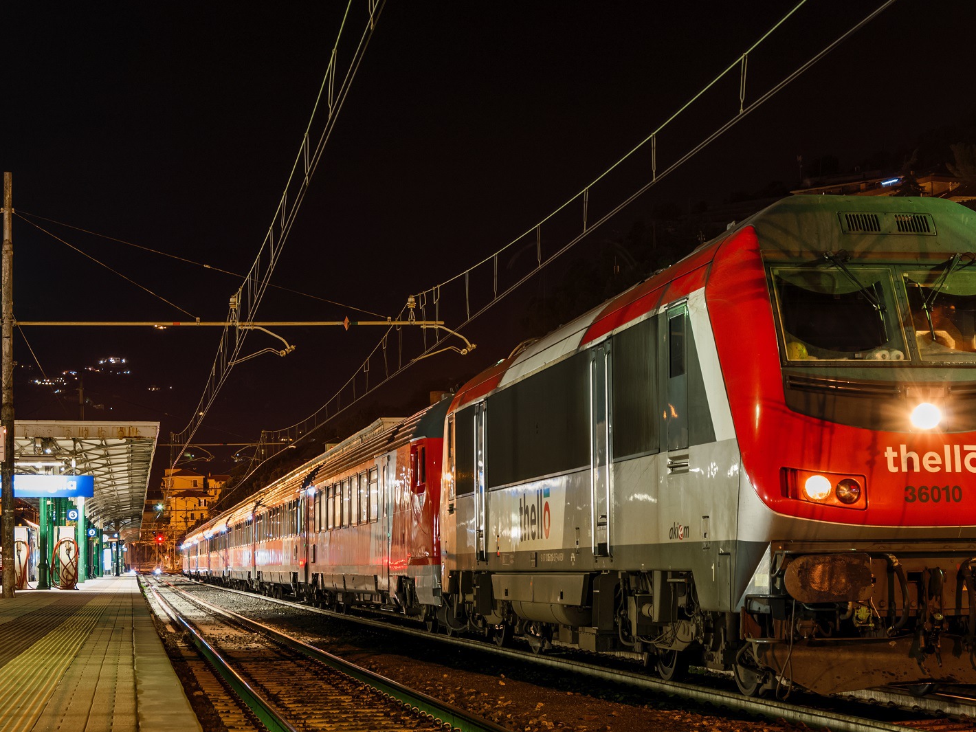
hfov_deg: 25.0
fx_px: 2199
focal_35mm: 78
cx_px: 557
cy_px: 369
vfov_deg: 18.9
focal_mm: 40
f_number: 8
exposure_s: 30
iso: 100
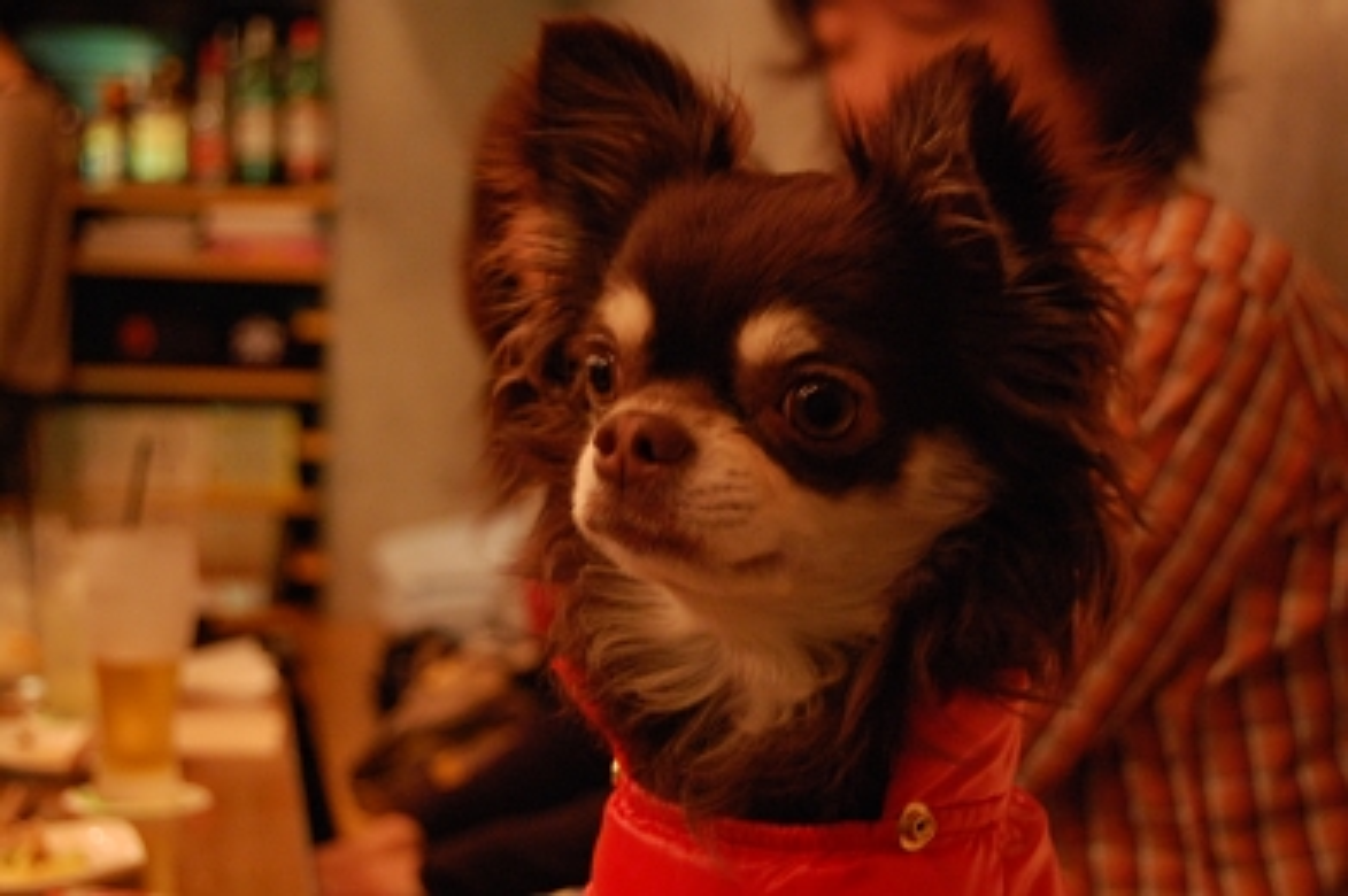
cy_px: 448
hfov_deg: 29.9
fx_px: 2525
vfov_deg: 20.1
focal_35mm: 68
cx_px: 674
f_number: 5.3
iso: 1600
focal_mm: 45
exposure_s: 1/10
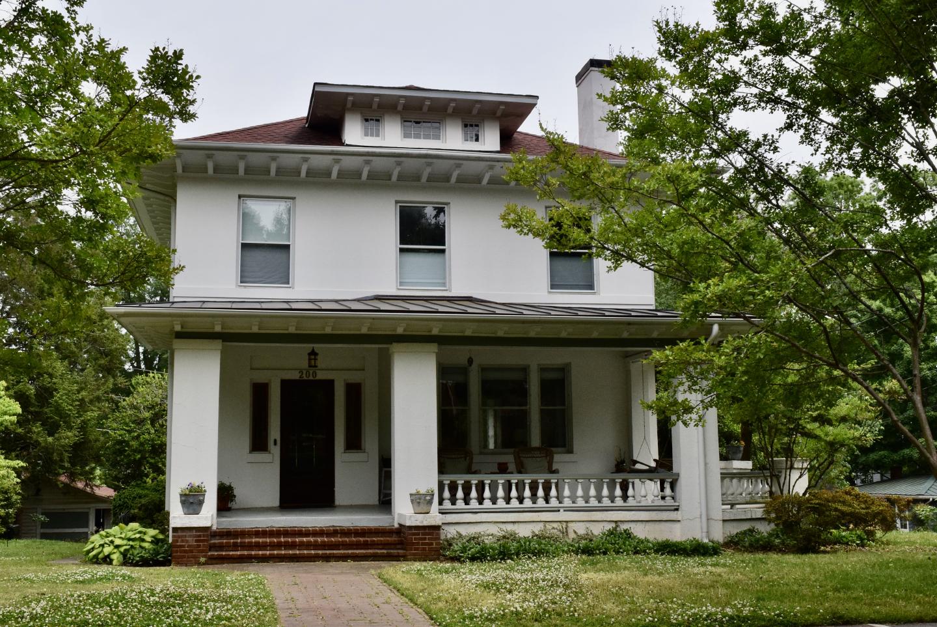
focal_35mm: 42
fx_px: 1094
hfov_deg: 46.4
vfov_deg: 32.0
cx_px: 468
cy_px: 314
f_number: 14
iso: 800
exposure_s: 1/640
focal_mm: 28
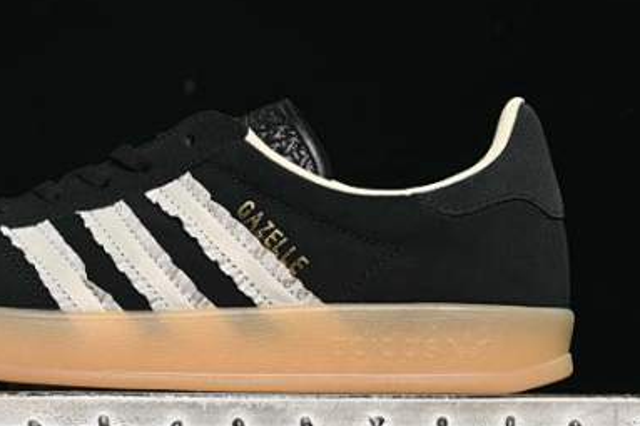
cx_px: 174
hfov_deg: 14.3
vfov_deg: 9.6
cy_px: 140
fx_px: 2541
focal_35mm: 143
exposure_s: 1/40
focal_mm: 50
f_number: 6.3
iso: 160
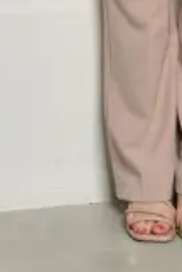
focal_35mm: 260
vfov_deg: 7.6
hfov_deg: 5.3
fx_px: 1967
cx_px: 131
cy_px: -267
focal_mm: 35
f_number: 4
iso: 125
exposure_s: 1/200
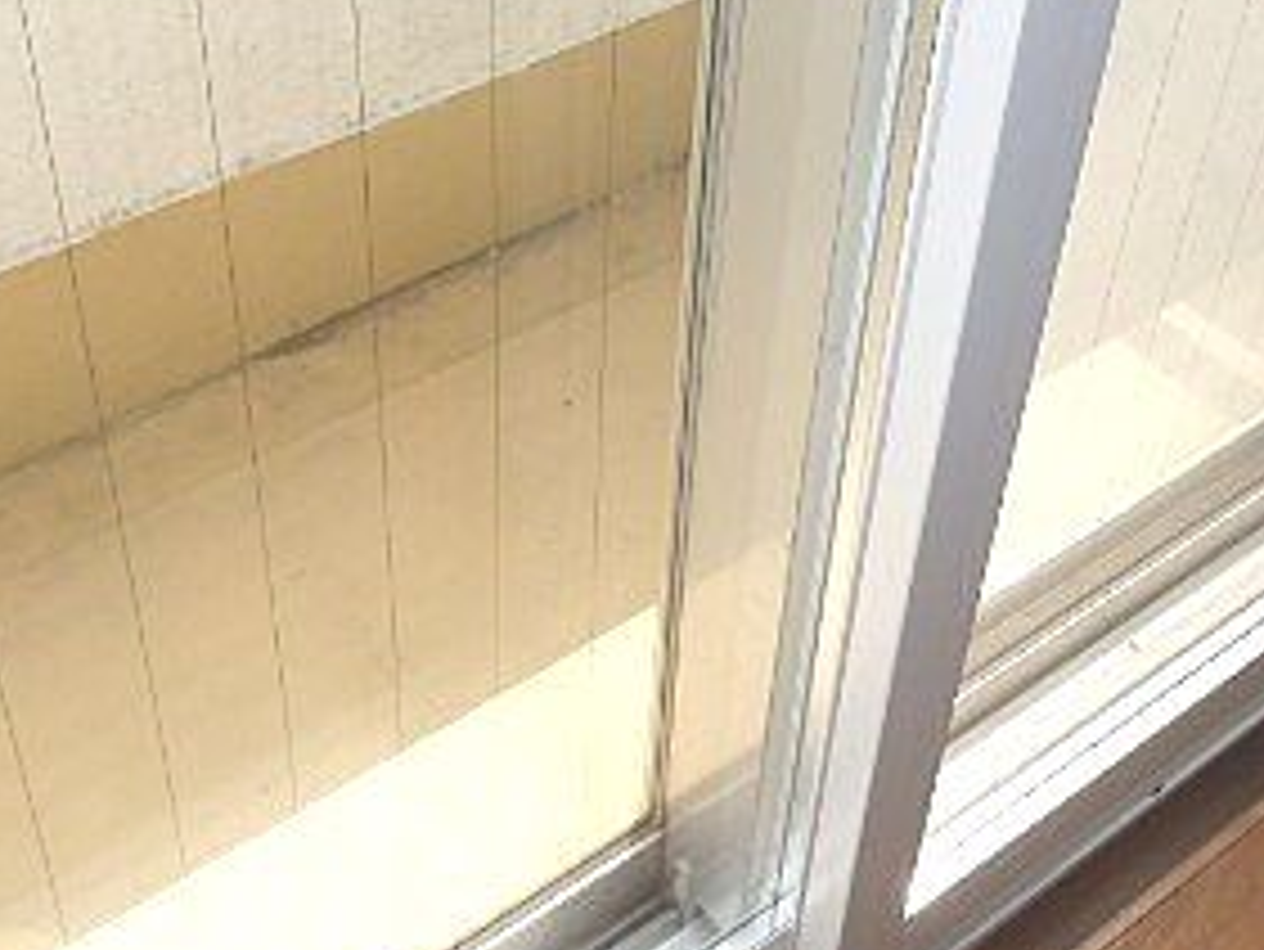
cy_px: 9
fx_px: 2082
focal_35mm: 57
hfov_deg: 32.9
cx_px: 990
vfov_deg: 24.5
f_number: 3
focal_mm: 4.5
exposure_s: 1/800
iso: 100
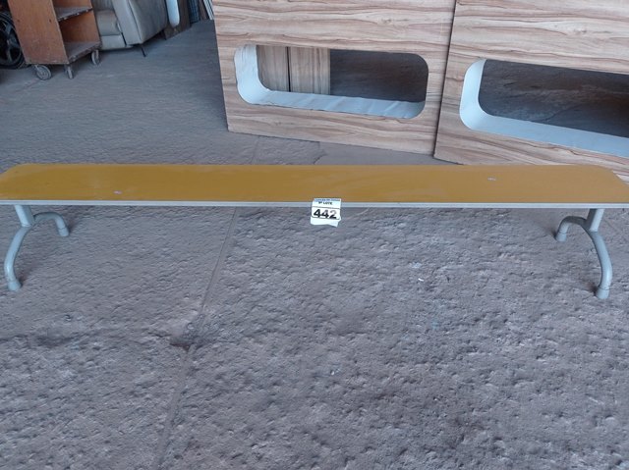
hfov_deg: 63.5
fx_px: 508
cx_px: 314
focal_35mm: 28
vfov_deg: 49.7
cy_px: 235
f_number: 1.79
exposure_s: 1/120
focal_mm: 4.7
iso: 198
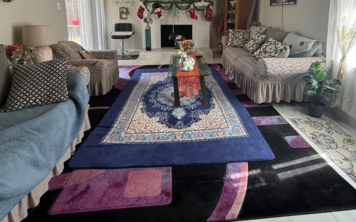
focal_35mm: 21
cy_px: 41
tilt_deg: -8.9
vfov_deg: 53.0
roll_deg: -1.0
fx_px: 204
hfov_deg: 82.0
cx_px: 198
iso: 200
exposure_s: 1/120
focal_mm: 2.22
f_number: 2.2
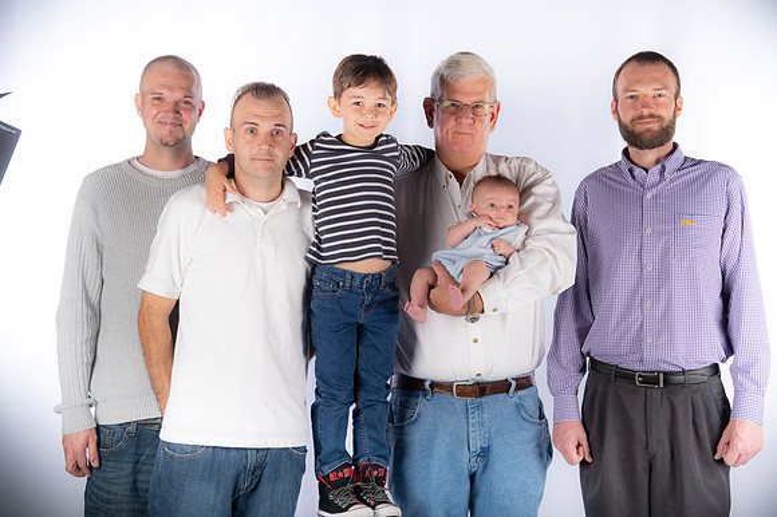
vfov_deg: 19.4
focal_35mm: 70
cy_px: 258
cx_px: 388
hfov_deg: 28.9
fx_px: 1510
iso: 100
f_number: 5.6
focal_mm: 70
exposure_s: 1/200
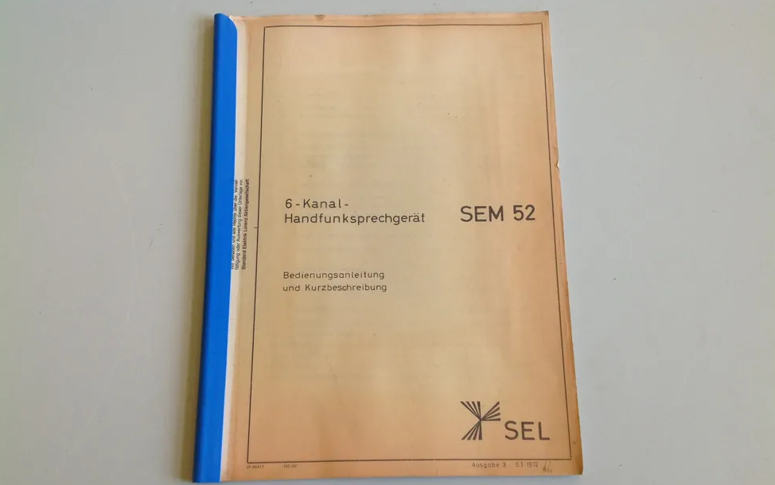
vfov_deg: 33.5
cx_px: 394
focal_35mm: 38
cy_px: 275
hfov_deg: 51.5
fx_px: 803
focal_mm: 4.28
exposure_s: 1/120
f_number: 2.4
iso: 80
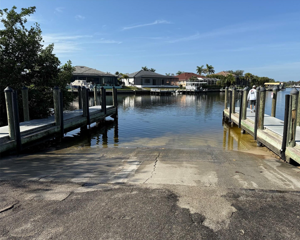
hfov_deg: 65.9
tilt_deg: -7.6
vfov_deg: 54.9
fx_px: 231
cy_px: 124
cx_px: 166
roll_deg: -0.4
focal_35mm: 26
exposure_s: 1/4673
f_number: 1.78
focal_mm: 6.76
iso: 80
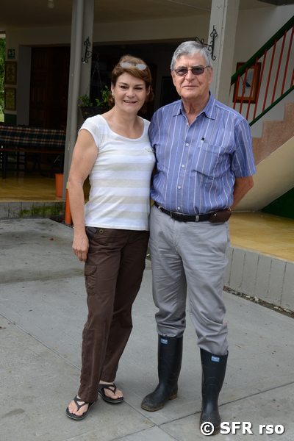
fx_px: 551
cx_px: 147
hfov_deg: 29.9
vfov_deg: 43.6
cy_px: 220
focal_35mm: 45
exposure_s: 1/200
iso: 200
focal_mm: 30
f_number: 7.1
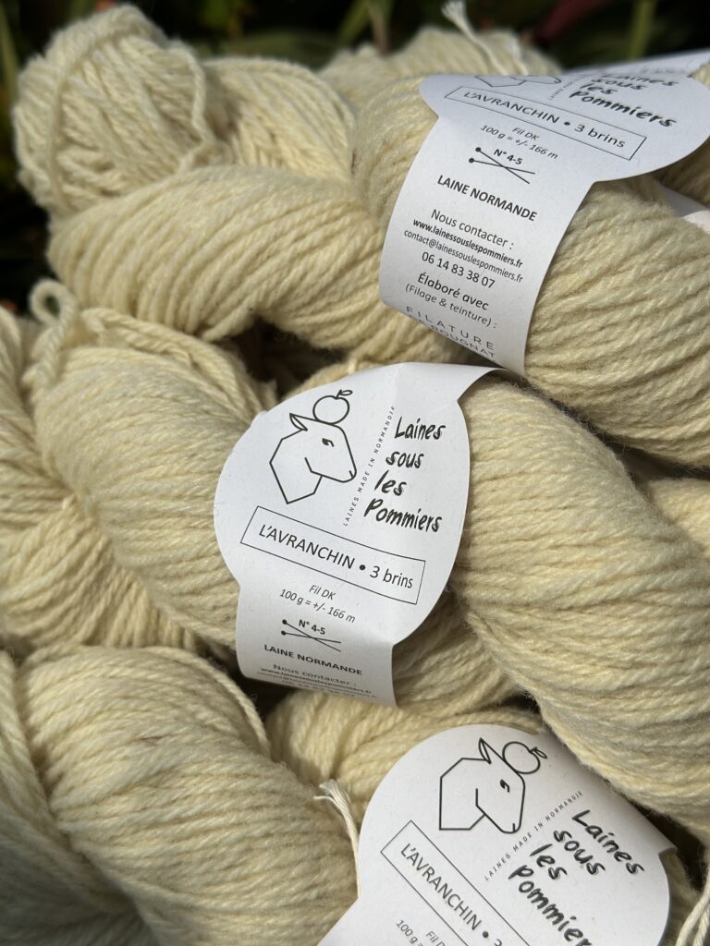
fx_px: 1313
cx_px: 355
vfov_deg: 39.7
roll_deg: -12.0
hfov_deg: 30.3
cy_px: 473
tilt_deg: -21.1
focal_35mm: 48
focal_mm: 6.86
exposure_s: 1/18868
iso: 80
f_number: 1.78
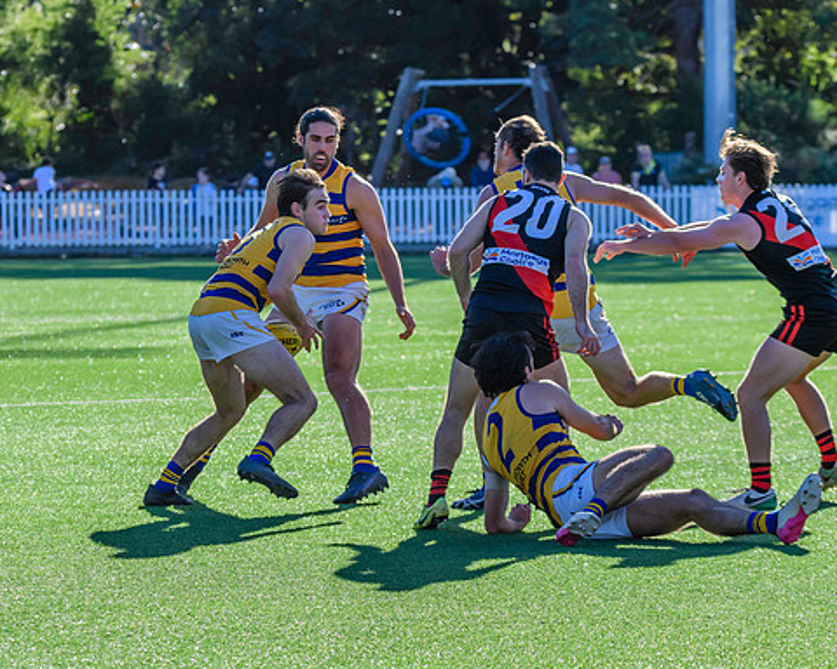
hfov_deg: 7.1
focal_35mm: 272
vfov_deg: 5.7
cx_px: 232
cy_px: 407
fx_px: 6738
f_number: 7.1
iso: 800
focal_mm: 150
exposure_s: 1/2000
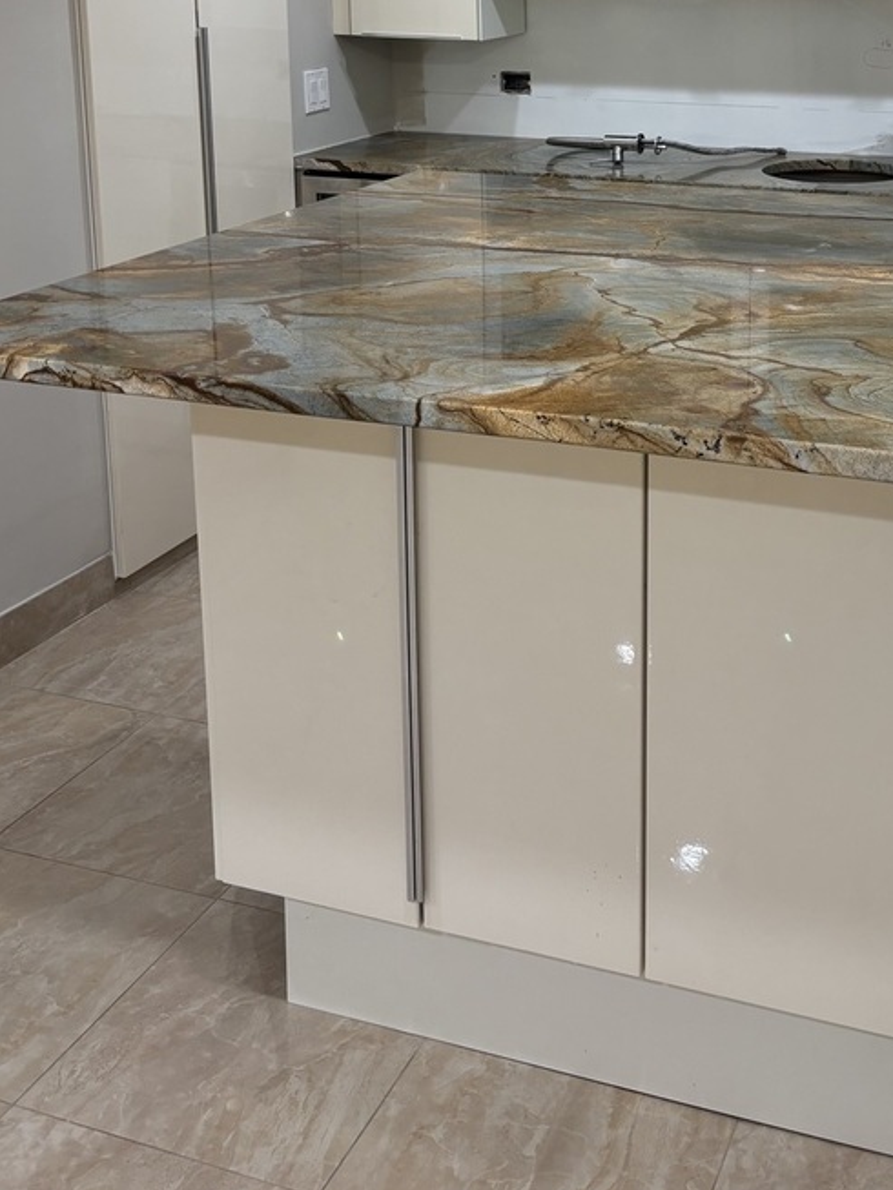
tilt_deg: -10.1
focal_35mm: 43
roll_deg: -1.9
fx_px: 1479
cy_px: 211
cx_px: 678
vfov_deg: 41.6
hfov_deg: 32.9
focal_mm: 5.96
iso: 64
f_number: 1.6
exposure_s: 1/60
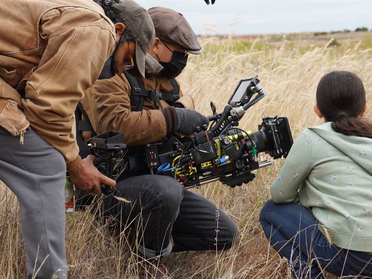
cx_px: 211
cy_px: 149
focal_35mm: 74
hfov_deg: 26.3
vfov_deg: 19.9
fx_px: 795
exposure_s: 1/200
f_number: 5
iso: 100
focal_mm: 49
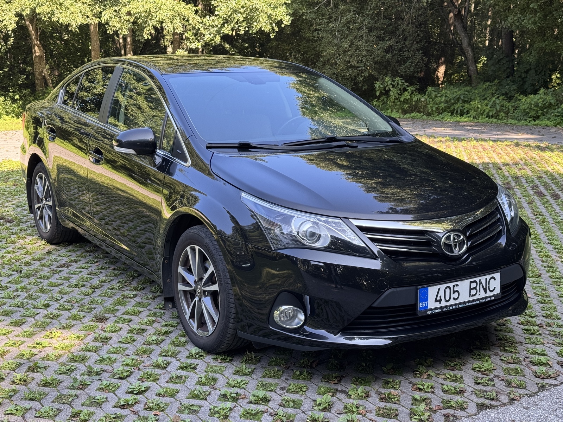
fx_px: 781
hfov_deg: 39.7
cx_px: 282
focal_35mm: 48
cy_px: 211
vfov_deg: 30.3
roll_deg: +1.4
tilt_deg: -11.0
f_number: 1.78
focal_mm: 6.76
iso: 64
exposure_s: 1/284
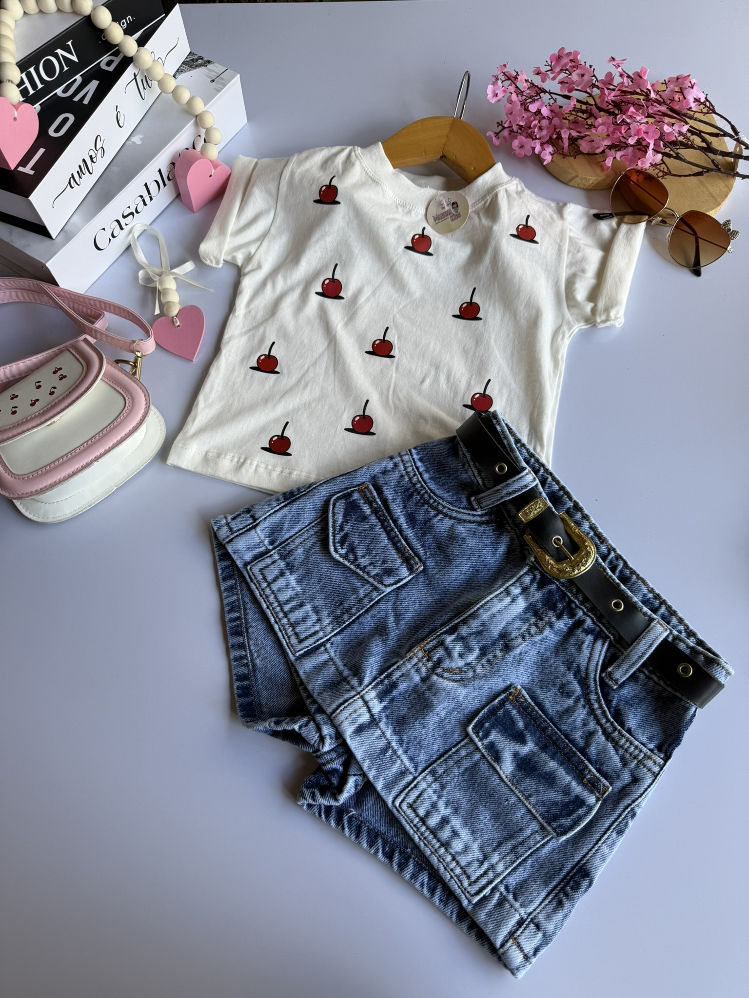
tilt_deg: -68.2
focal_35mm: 24
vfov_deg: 71.6
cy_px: 499
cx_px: 374
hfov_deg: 56.8
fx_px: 692
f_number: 1.78
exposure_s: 1/121
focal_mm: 6.76
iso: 64
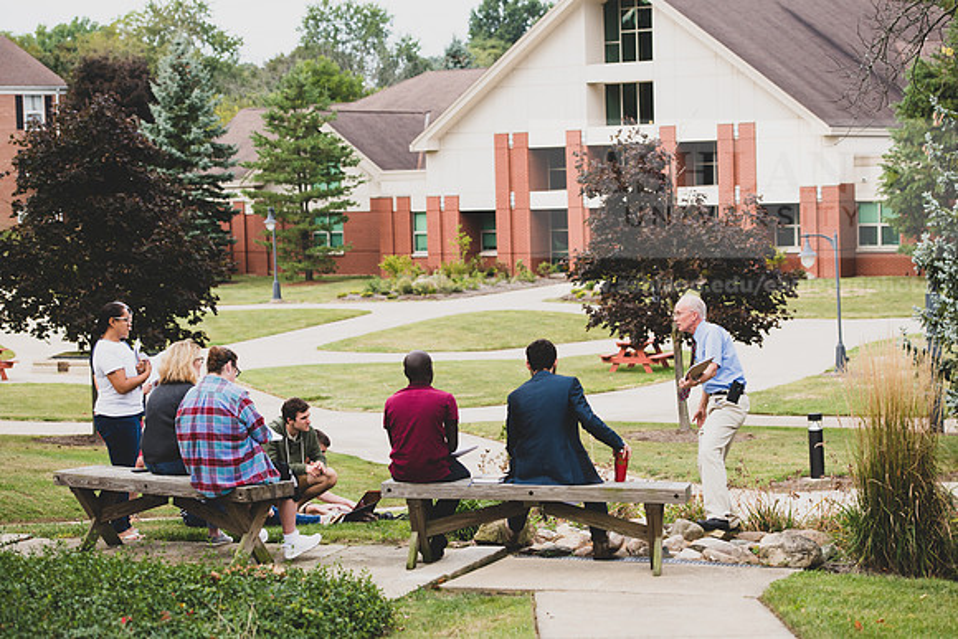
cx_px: 479
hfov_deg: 23.6
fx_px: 2289
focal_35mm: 86
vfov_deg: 15.9
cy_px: 320
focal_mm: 86
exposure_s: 1/500
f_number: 4.5
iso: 320
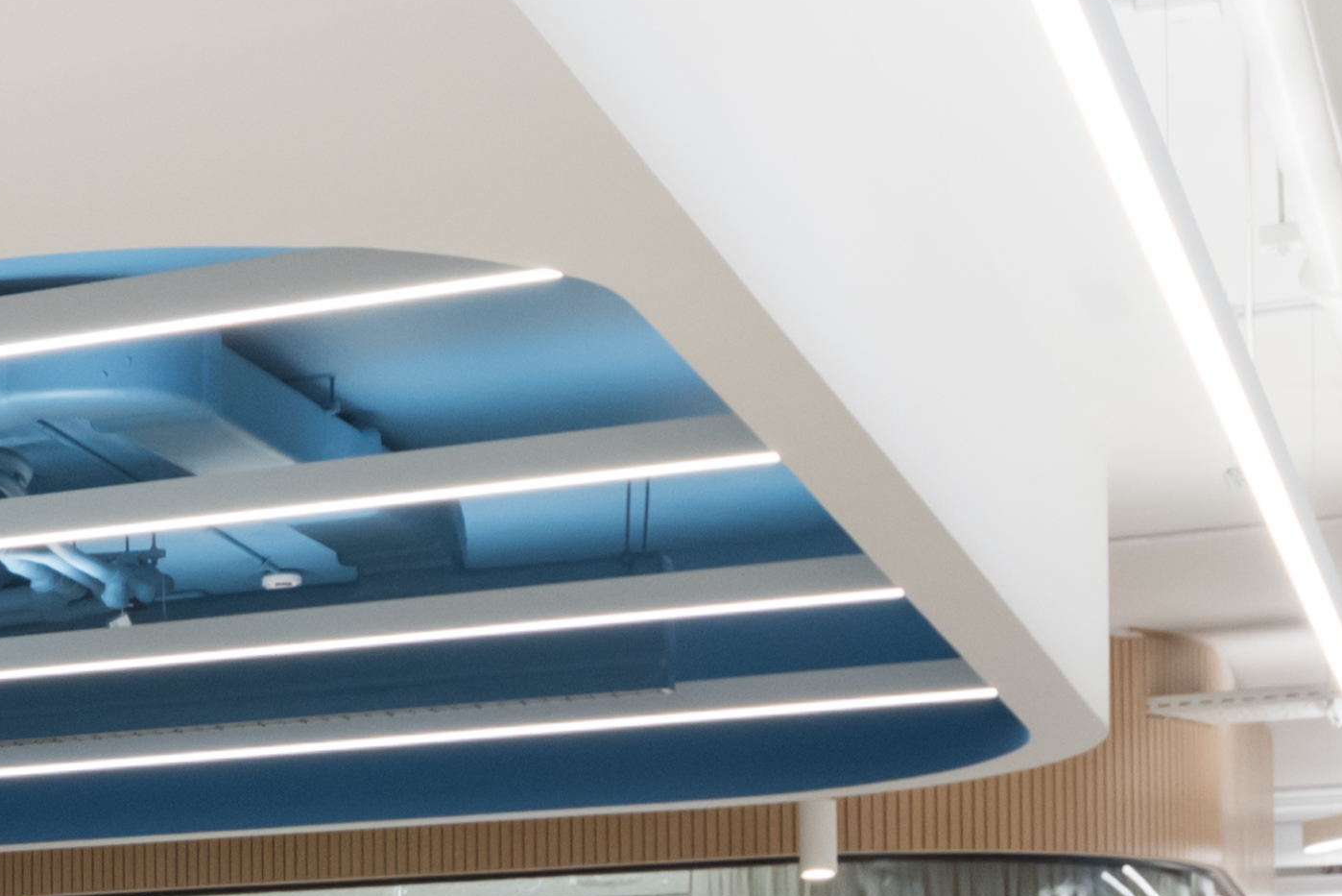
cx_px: -1751
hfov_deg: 14.5
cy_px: 1146
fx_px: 3729
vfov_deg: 13.2
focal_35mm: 100
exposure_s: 1/40
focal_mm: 19
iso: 500
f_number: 7.1
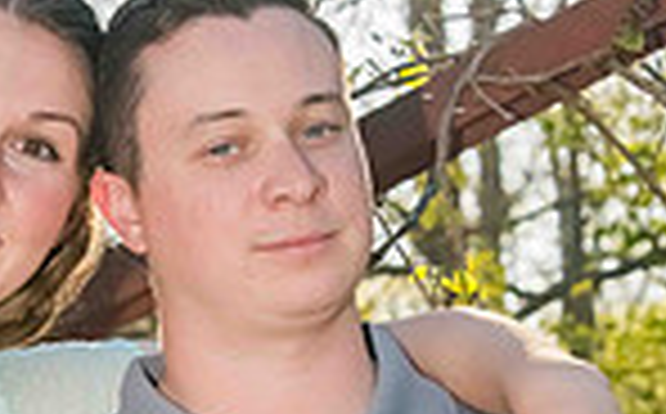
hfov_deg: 12.2
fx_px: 3099
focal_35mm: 171
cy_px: 432
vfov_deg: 7.6
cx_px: 50
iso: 1600
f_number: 8
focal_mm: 55
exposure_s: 1/1600
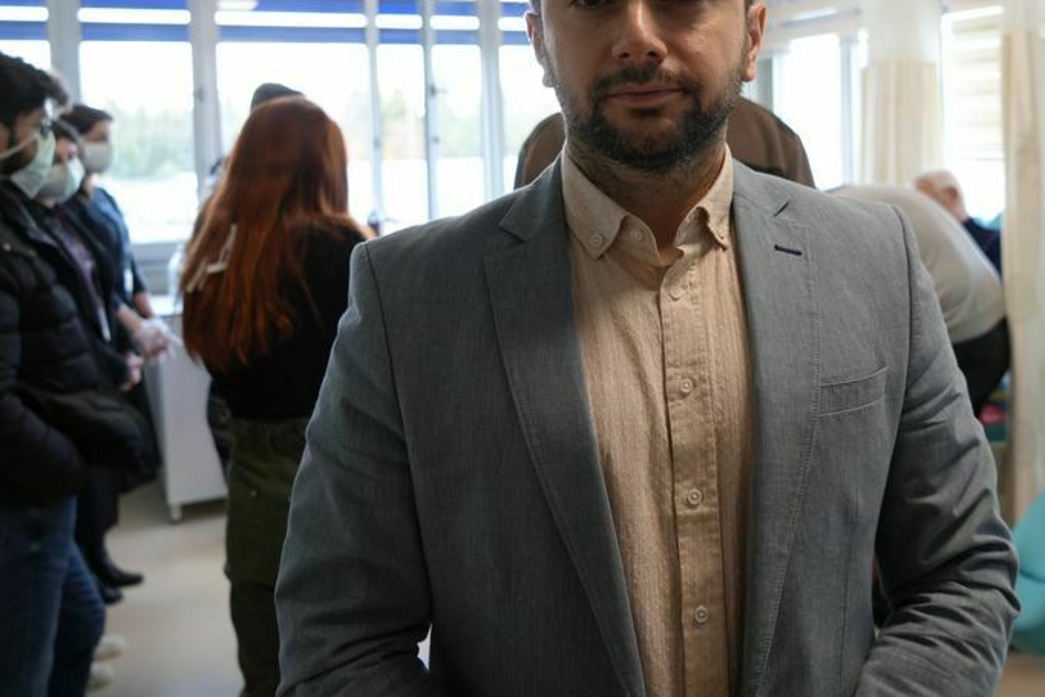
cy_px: 179
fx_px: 1103
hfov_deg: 50.1
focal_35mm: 38
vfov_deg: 34.4
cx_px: 657
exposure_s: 1/160
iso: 1000
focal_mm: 24
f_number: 4
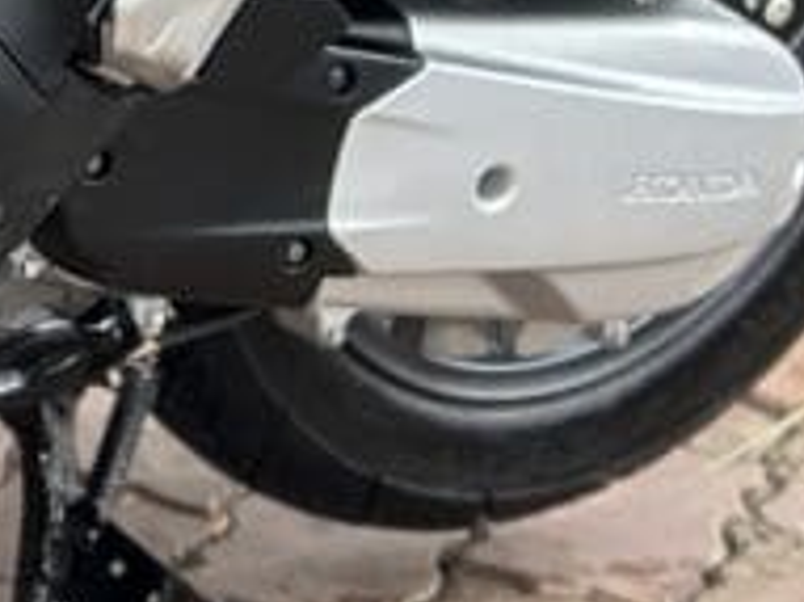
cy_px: -320
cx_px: -918
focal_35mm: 257
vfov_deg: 5.7
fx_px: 5965
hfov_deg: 7.4
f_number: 1.78
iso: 80
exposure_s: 1/524
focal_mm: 6.86
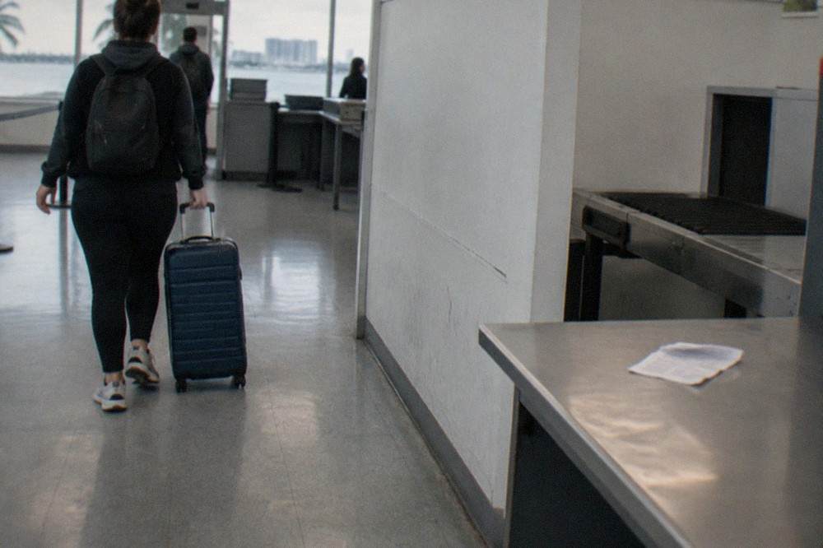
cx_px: 412
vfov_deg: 13.0
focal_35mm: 105
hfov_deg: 19.5
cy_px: 274
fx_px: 2399
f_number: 9
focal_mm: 105
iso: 320
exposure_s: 1/250
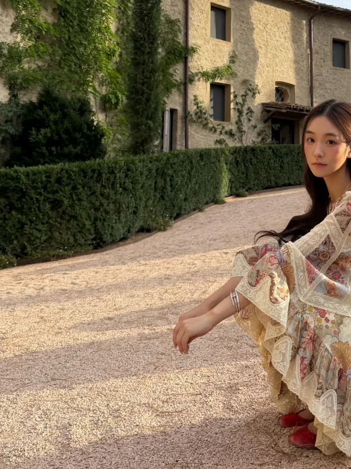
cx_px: 263
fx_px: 581
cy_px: 95
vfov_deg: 42.0
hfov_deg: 33.0
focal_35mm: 43
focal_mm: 6.76
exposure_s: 1/2169
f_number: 1.78
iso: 100
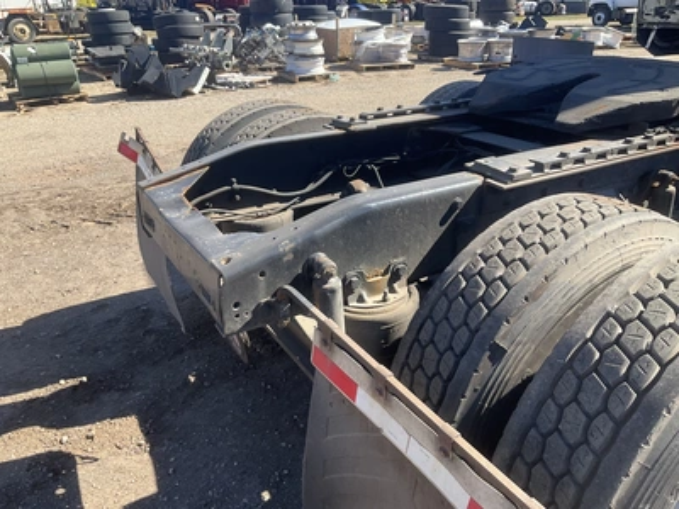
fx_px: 569
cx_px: 340
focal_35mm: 29
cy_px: 254
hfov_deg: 61.7
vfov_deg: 48.2
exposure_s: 1/519
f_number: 1.8
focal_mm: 3
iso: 25
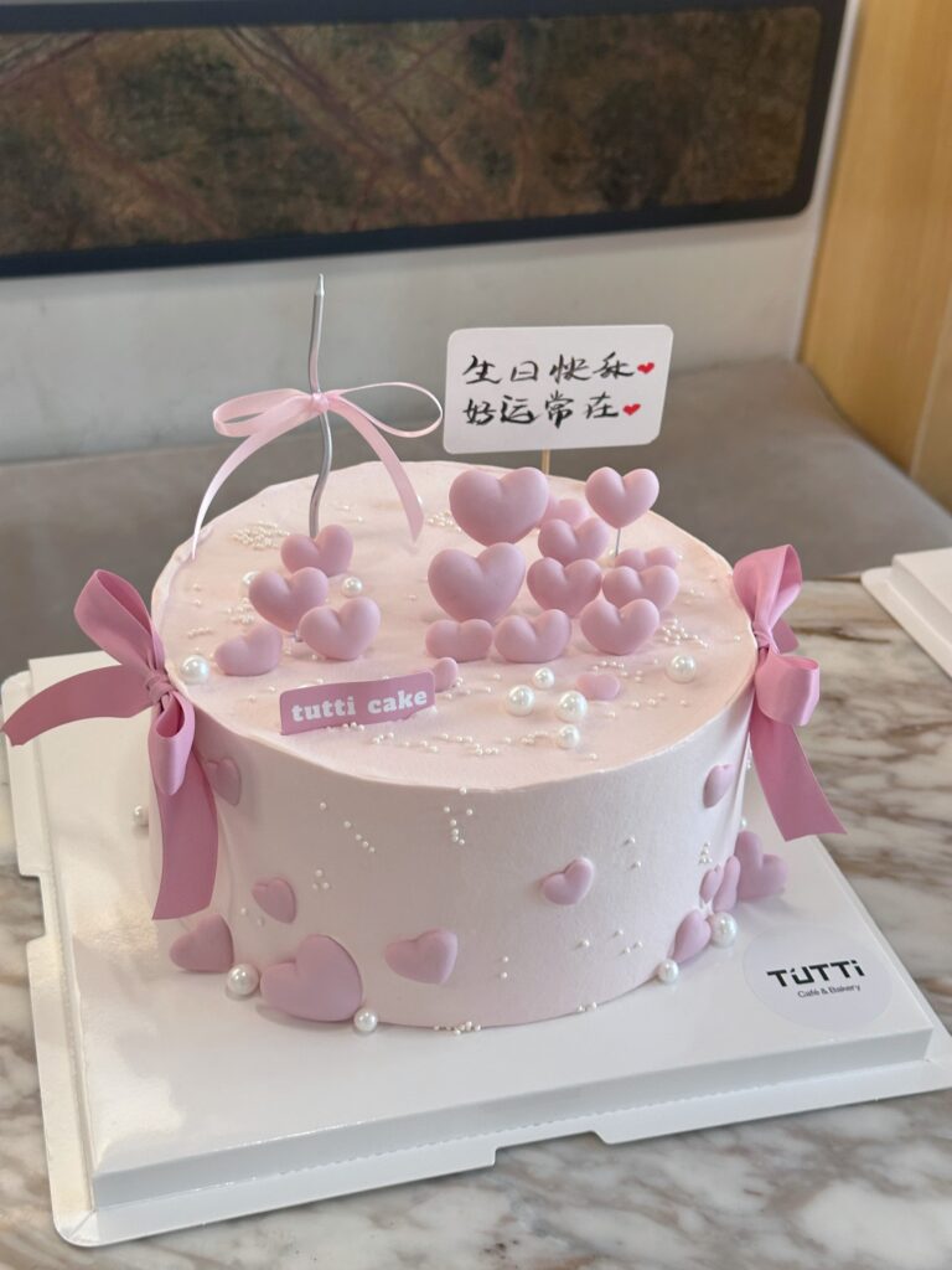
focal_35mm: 48
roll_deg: -5.8
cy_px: 635
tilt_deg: -31.7
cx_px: 476
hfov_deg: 30.3
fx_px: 1760
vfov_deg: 39.7
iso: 125
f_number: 1.78
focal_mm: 6.86
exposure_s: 1/50
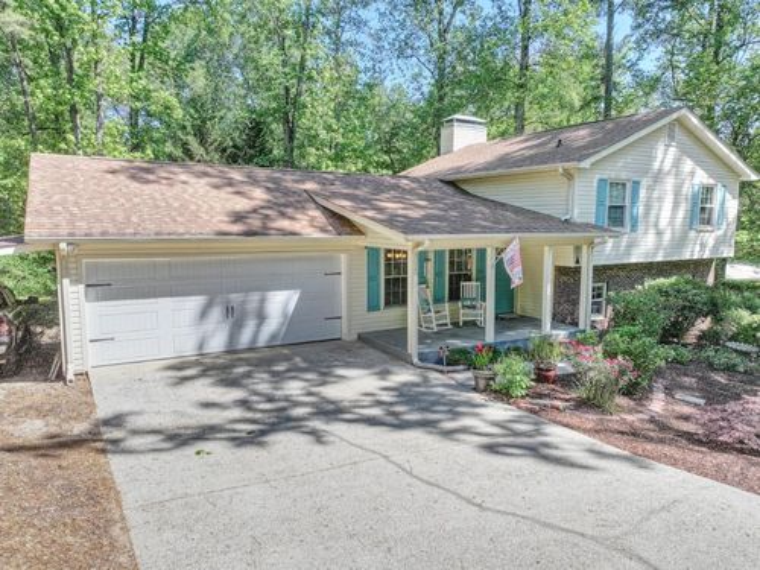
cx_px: 380
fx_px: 527
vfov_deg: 56.8
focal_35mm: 24
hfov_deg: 71.6
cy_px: 285
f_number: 2.8
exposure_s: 1/2000
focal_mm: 12.3
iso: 140
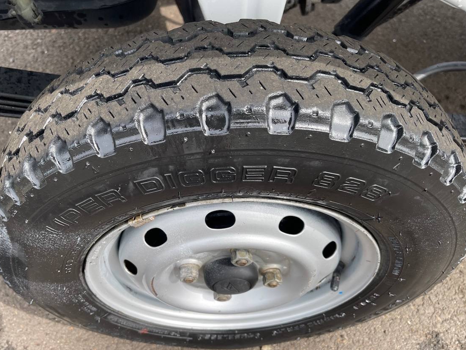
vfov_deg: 48.2
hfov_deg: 61.5
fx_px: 391
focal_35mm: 29
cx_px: 213
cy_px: 183
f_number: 1.6
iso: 32
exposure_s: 1/649
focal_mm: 5.1
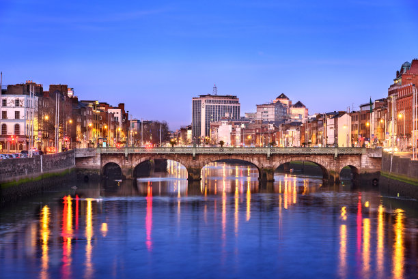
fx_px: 1139
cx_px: 209
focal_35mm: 98
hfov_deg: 20.8
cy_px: 140
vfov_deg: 14.0
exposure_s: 3
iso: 100
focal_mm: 98
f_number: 9
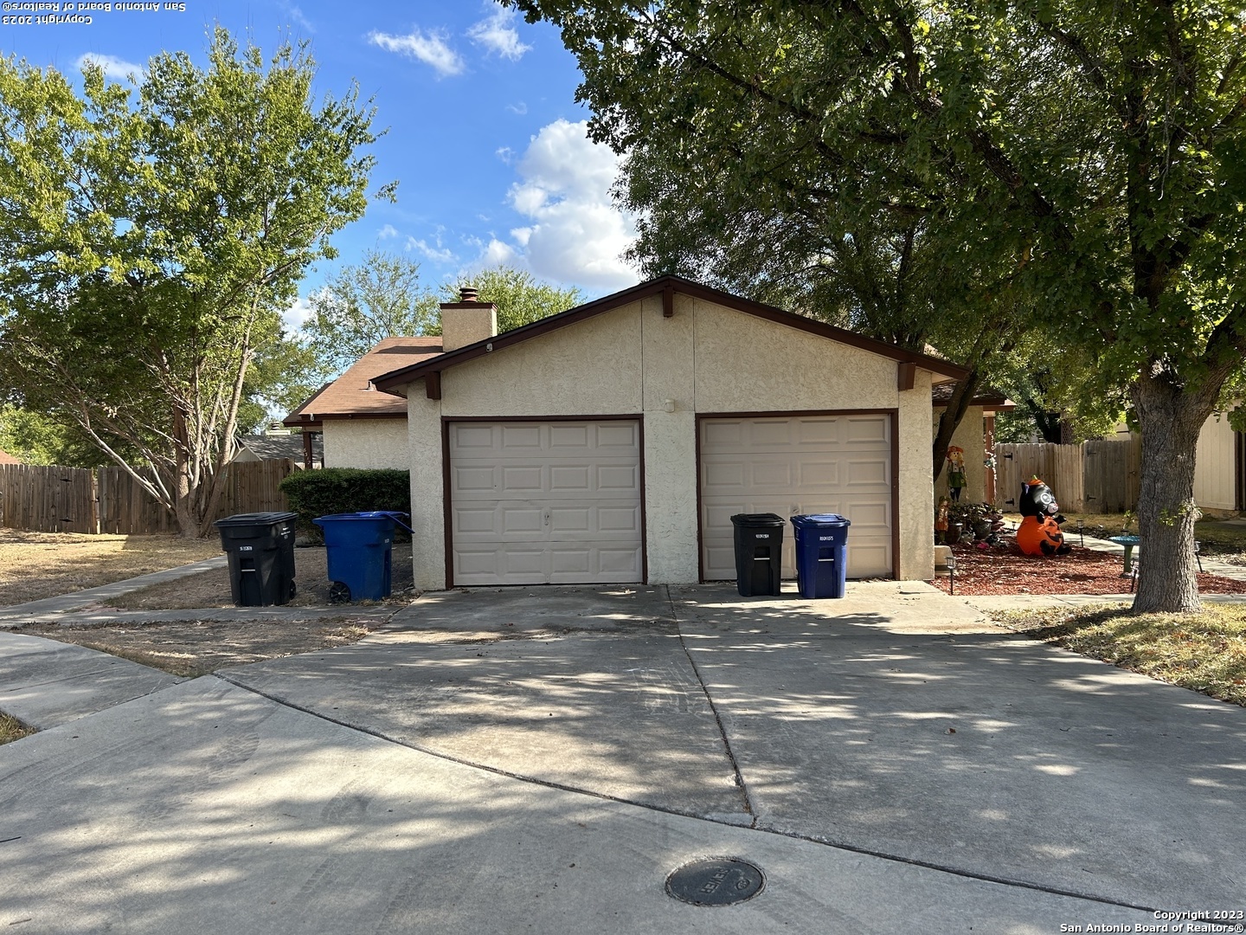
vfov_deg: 53.1
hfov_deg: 67.3
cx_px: 623
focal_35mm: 26
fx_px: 936
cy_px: 468
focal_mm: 5.7
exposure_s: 1/1645
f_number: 1.5
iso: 50
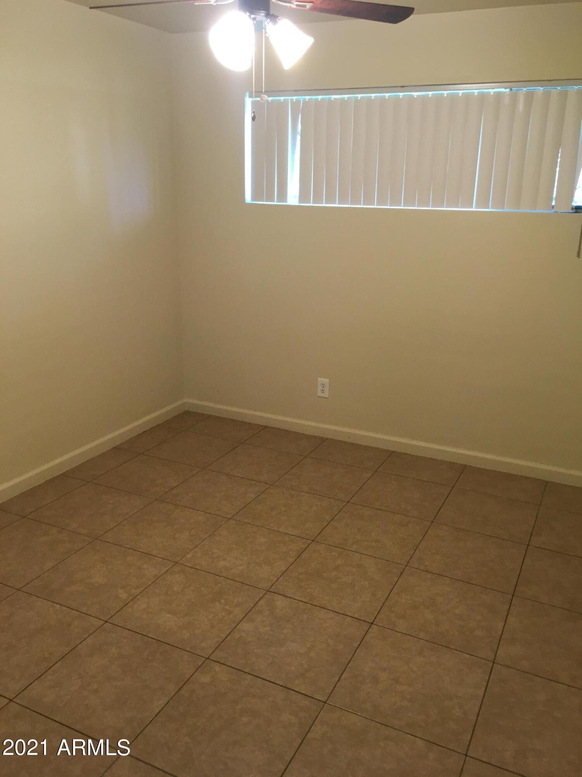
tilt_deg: -21.7
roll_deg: -0.9
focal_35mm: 29
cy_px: 388
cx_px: 291
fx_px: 650
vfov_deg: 61.7
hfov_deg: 48.2
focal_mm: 4.15
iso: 80
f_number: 2.2
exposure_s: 1/30
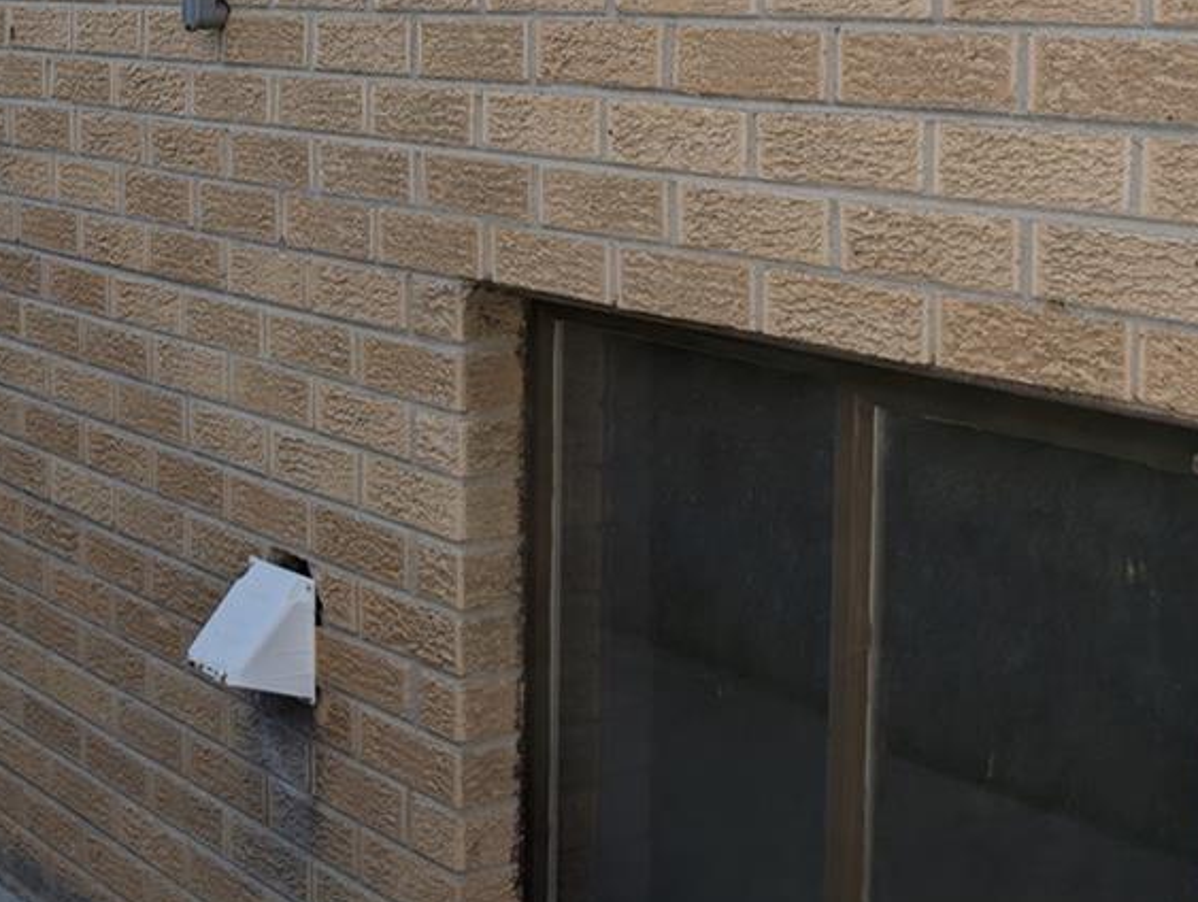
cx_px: 323
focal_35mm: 68
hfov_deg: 28.2
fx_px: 2357
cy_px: 164
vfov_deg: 21.4
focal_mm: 6.9
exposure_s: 1/340
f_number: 1.68
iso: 20
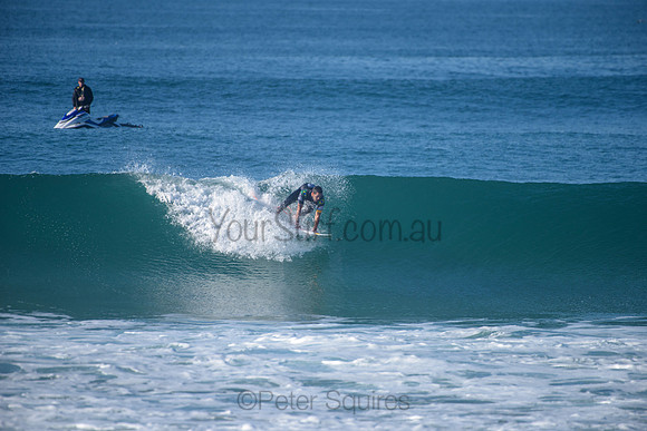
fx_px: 8988
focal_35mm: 500
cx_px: 324
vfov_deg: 2.8
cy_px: 216
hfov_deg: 4.1
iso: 220
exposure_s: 1/2000
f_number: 5.6
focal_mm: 500
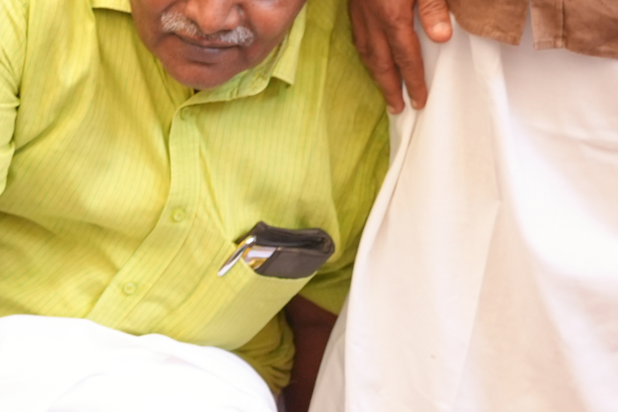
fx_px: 2987
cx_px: 21
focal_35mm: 174
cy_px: 1004
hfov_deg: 11.7
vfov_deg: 7.4
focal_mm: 35
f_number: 5
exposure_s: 1/125
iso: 500
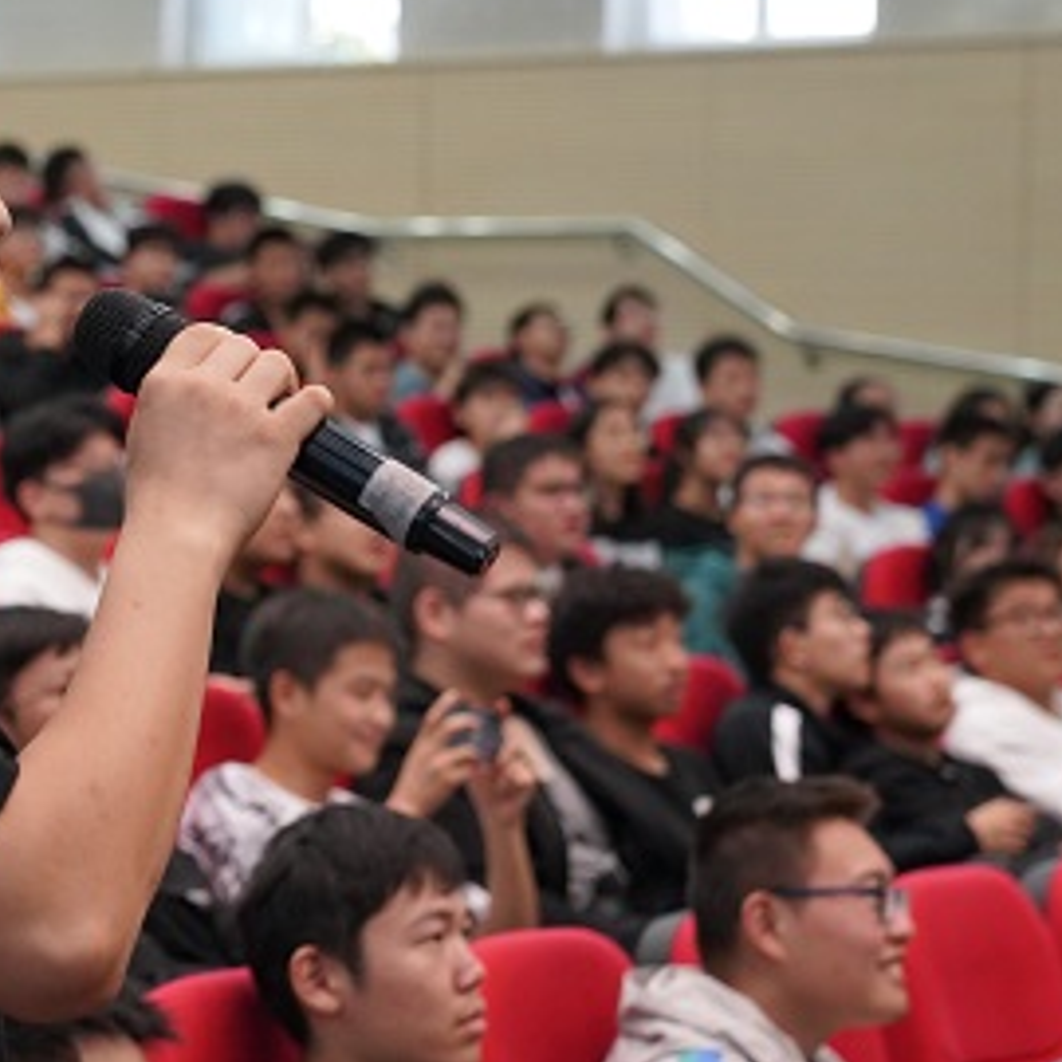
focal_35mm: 131
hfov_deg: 13.1
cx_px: -106
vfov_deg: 13.3
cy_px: 419
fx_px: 4547
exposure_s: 1/160
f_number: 4
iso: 2500
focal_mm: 52
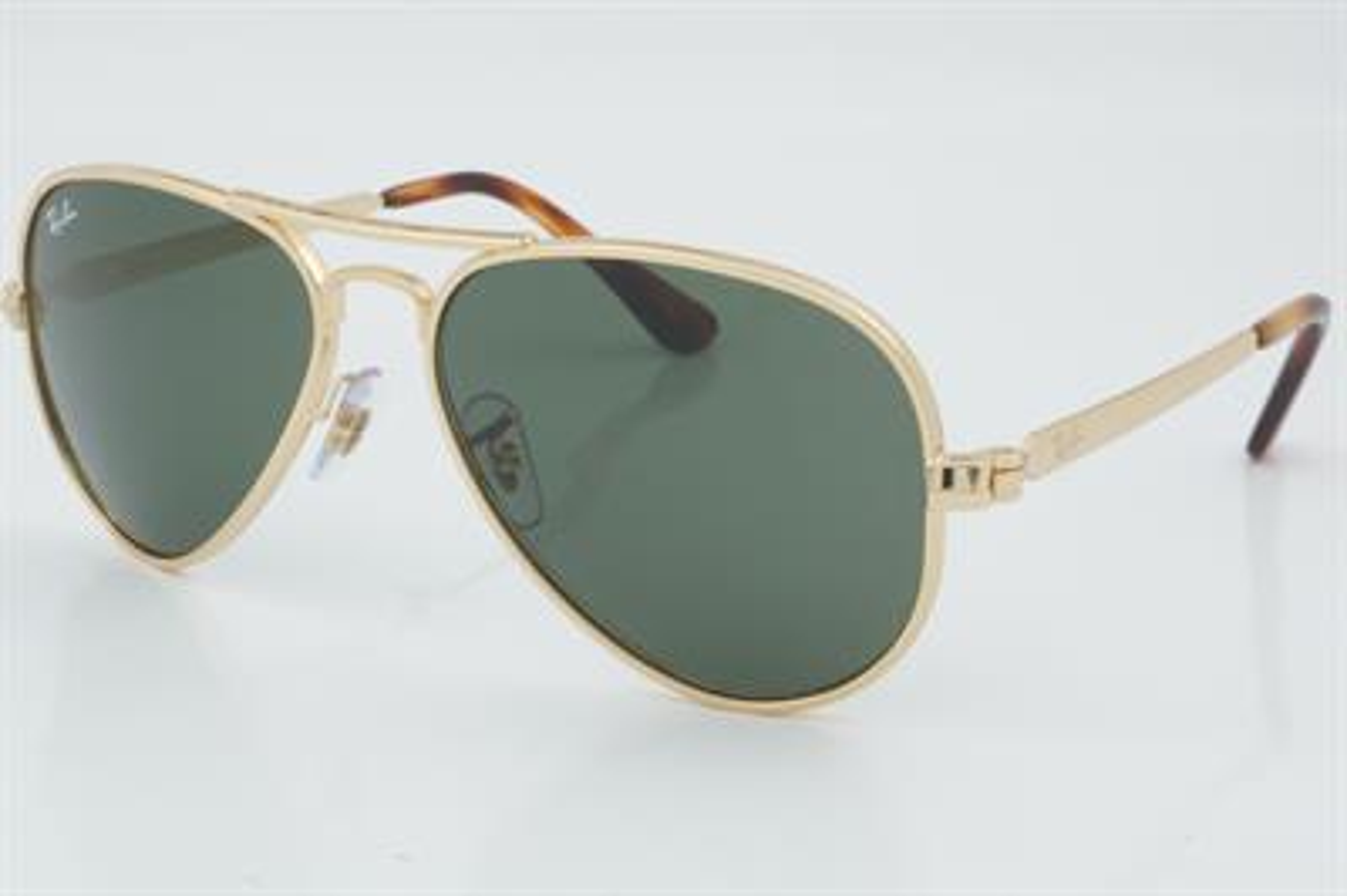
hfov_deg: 24.6
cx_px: 674
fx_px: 3084
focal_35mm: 82
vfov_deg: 16.5
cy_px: 448
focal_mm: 55
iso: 100
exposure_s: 1/3
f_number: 32
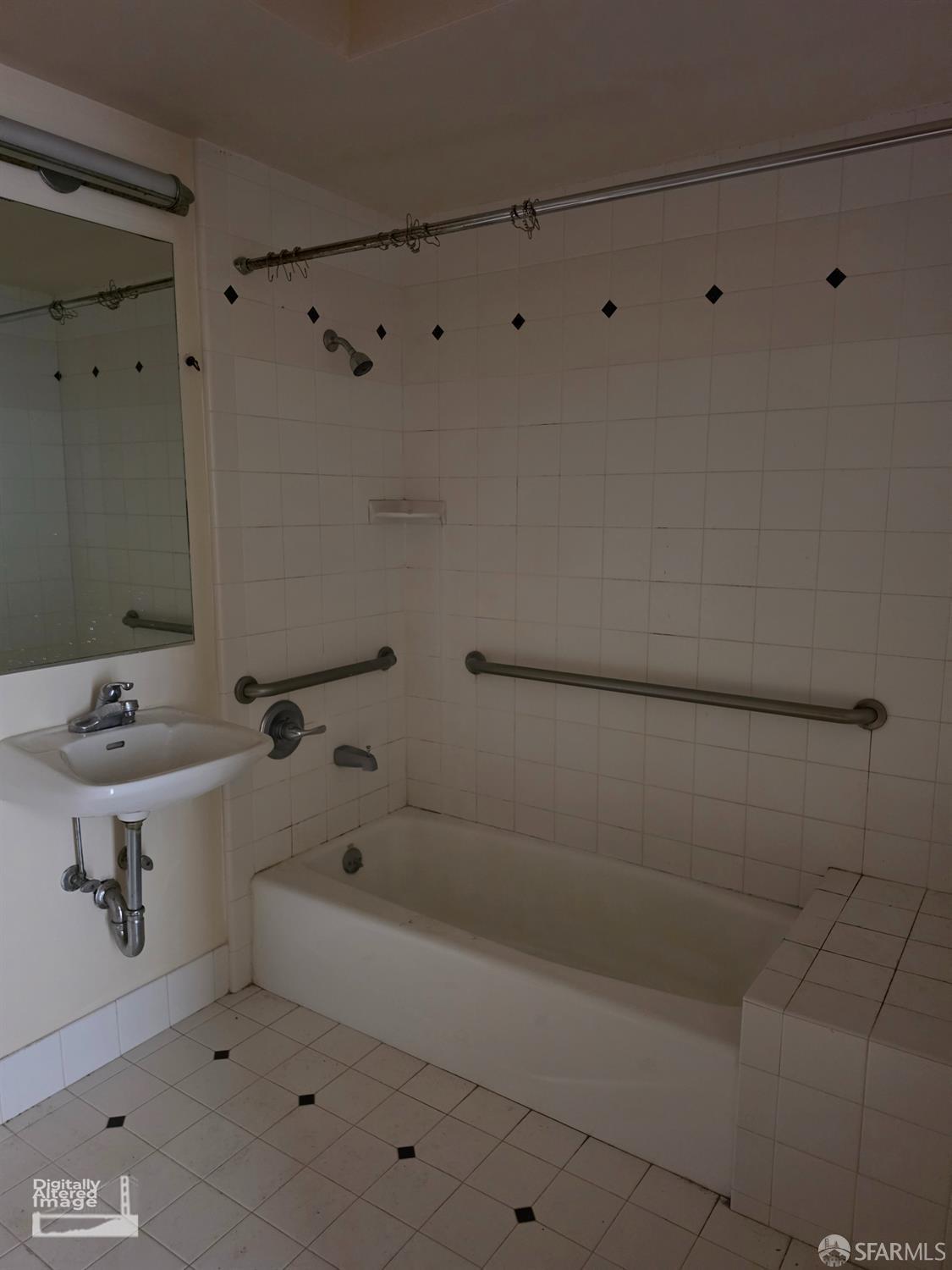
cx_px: 476
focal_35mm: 23
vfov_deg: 73.9
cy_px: 635
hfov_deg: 58.9
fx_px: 843
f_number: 1.4
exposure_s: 1/30
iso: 800
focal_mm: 6.5
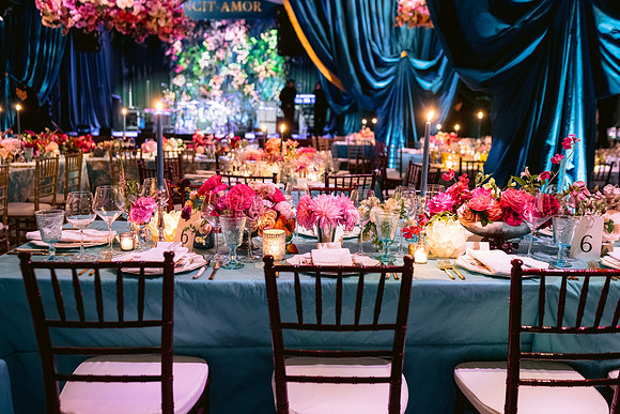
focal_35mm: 35
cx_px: 310
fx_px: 603
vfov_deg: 37.9
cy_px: 207
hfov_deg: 54.4
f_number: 2.8
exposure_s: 1/30
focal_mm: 35
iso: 1600
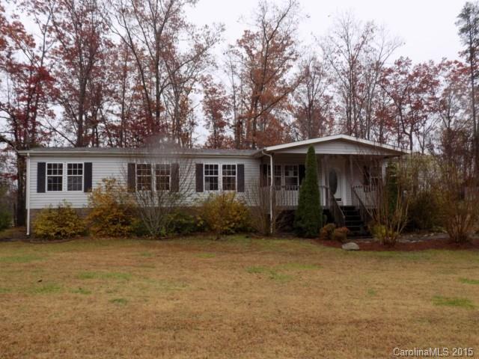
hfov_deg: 60.0
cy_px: 180
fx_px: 415
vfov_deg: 46.8
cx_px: 240
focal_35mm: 30
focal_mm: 5.3
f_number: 3.3
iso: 80
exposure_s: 1/80
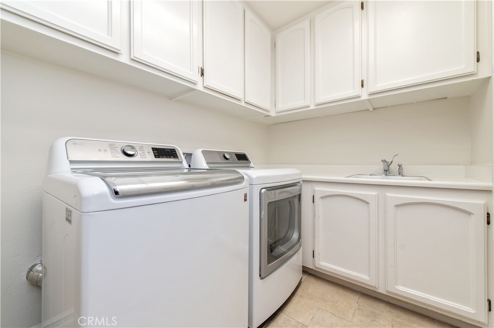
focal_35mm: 14
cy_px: 164
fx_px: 192
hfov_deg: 104.3
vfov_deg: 81.1
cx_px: 247
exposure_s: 1/80
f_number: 4.5
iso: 200
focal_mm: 14
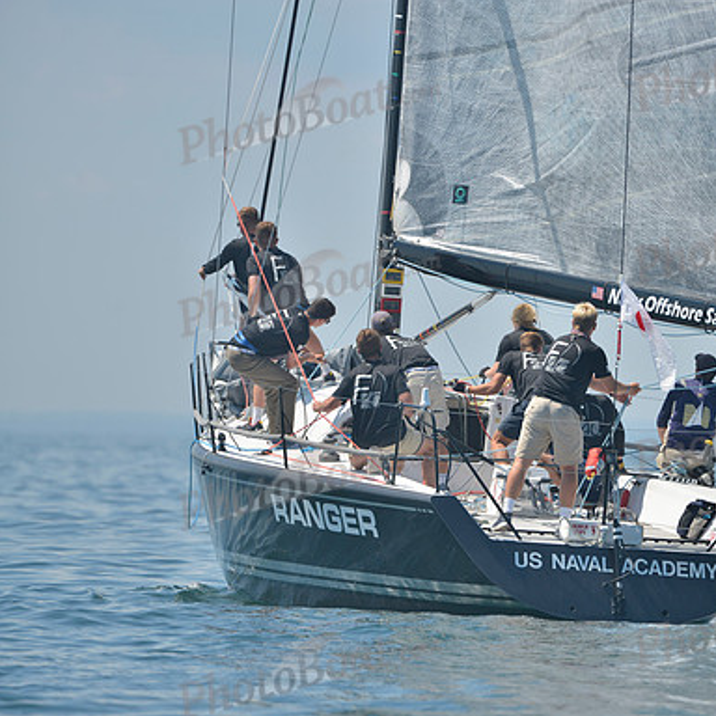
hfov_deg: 3.4
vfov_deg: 3.4
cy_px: 359
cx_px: 539
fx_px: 12005
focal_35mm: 513
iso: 200
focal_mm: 400
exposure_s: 1/1250
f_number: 5.6
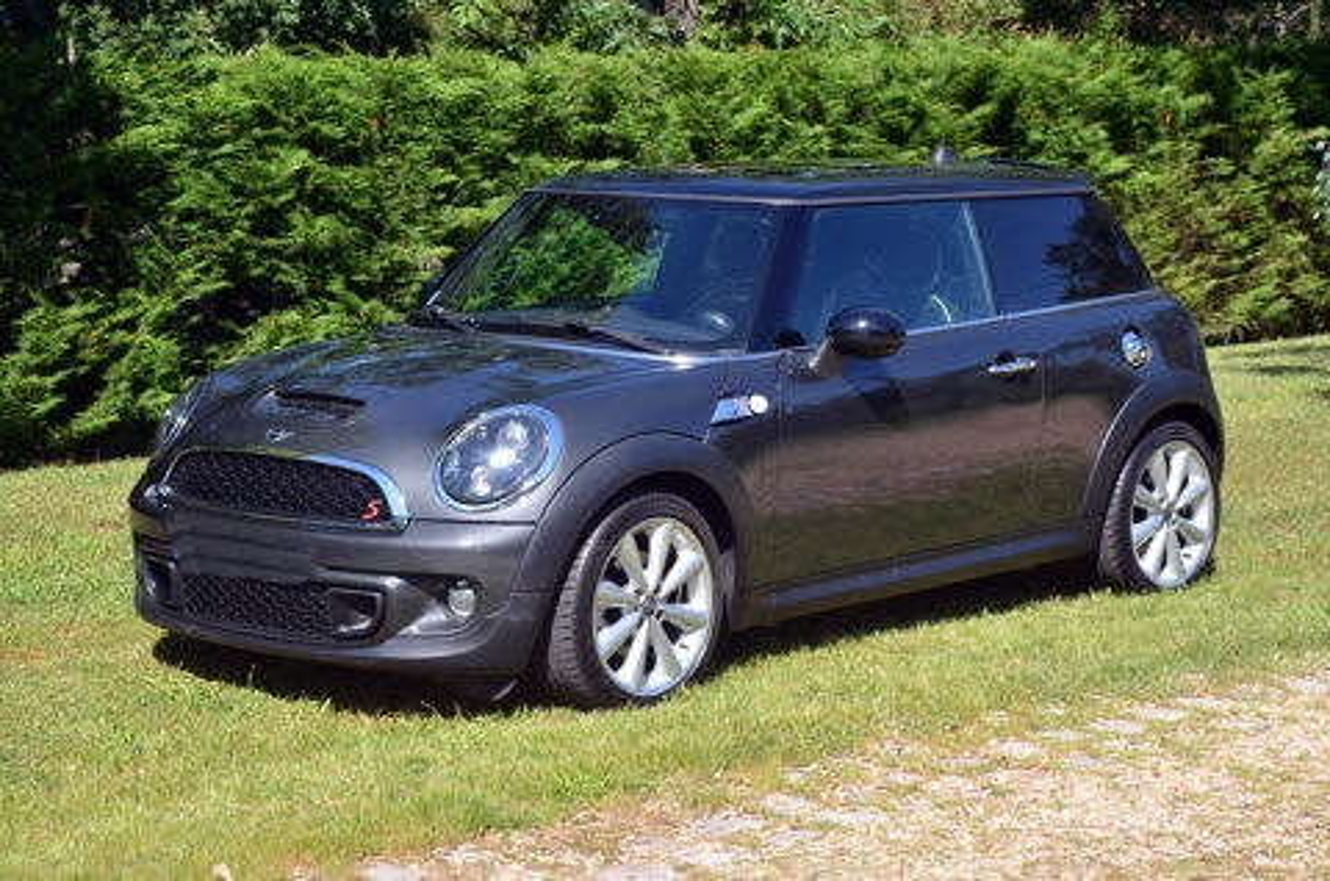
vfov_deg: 17.4
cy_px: 440
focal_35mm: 78
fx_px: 2876
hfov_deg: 26.0
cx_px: 665
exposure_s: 1/250
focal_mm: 52
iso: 200
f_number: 9
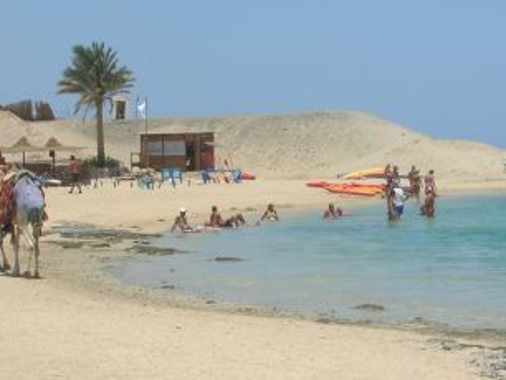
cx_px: 451
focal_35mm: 125
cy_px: 186
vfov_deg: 11.9
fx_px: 1829
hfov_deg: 15.6
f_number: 6.4
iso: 50
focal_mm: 11
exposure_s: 1/298
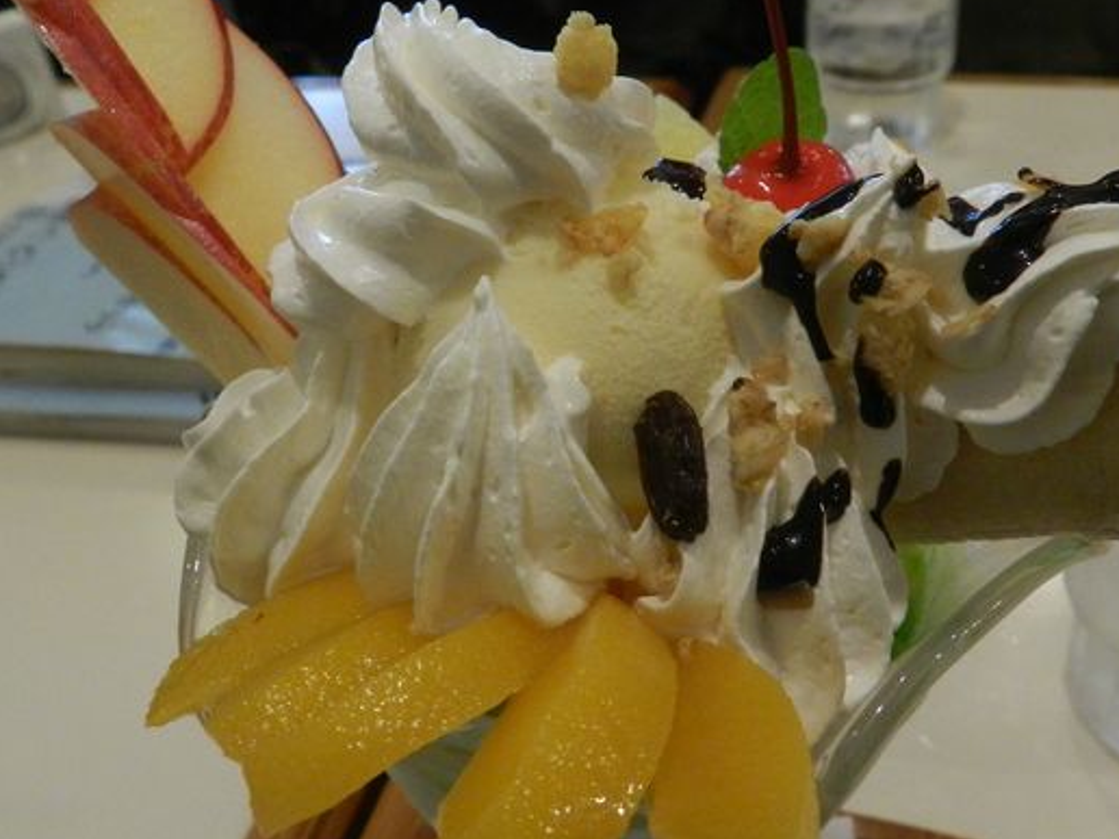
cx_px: 651
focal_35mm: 38
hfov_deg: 48.8
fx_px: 1228
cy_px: 406
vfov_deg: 37.7
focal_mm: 5
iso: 800
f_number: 3.6
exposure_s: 1/80
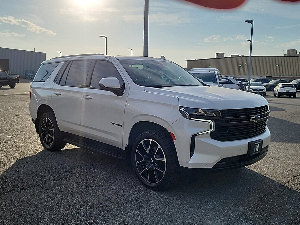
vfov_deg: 53.1
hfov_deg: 67.3
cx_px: 150
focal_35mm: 26
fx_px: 225
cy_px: 112
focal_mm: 5.4
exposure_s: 1/3185
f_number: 1.8
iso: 50
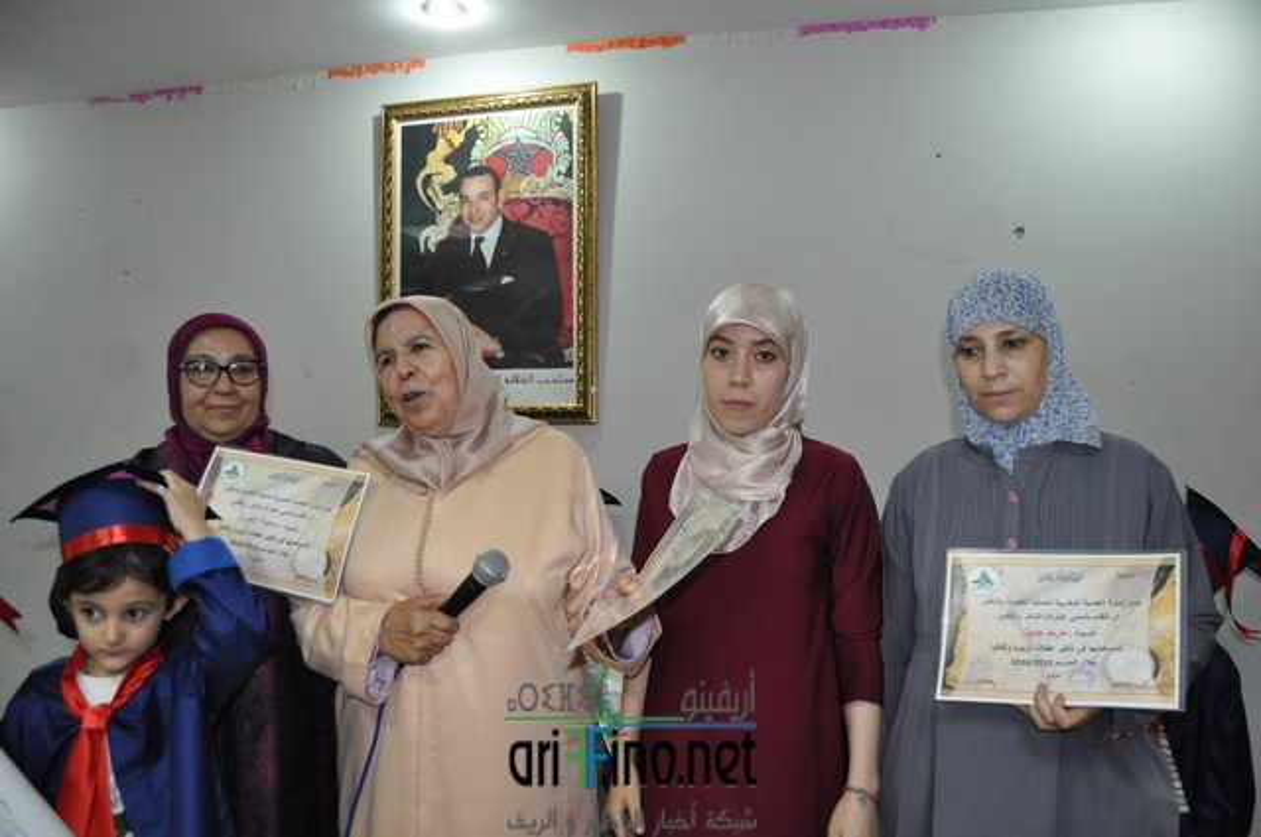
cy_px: 418
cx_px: 630
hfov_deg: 67.4
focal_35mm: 27
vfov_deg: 47.8
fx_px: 945
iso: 800
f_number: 3.5
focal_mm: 18
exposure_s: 1/60
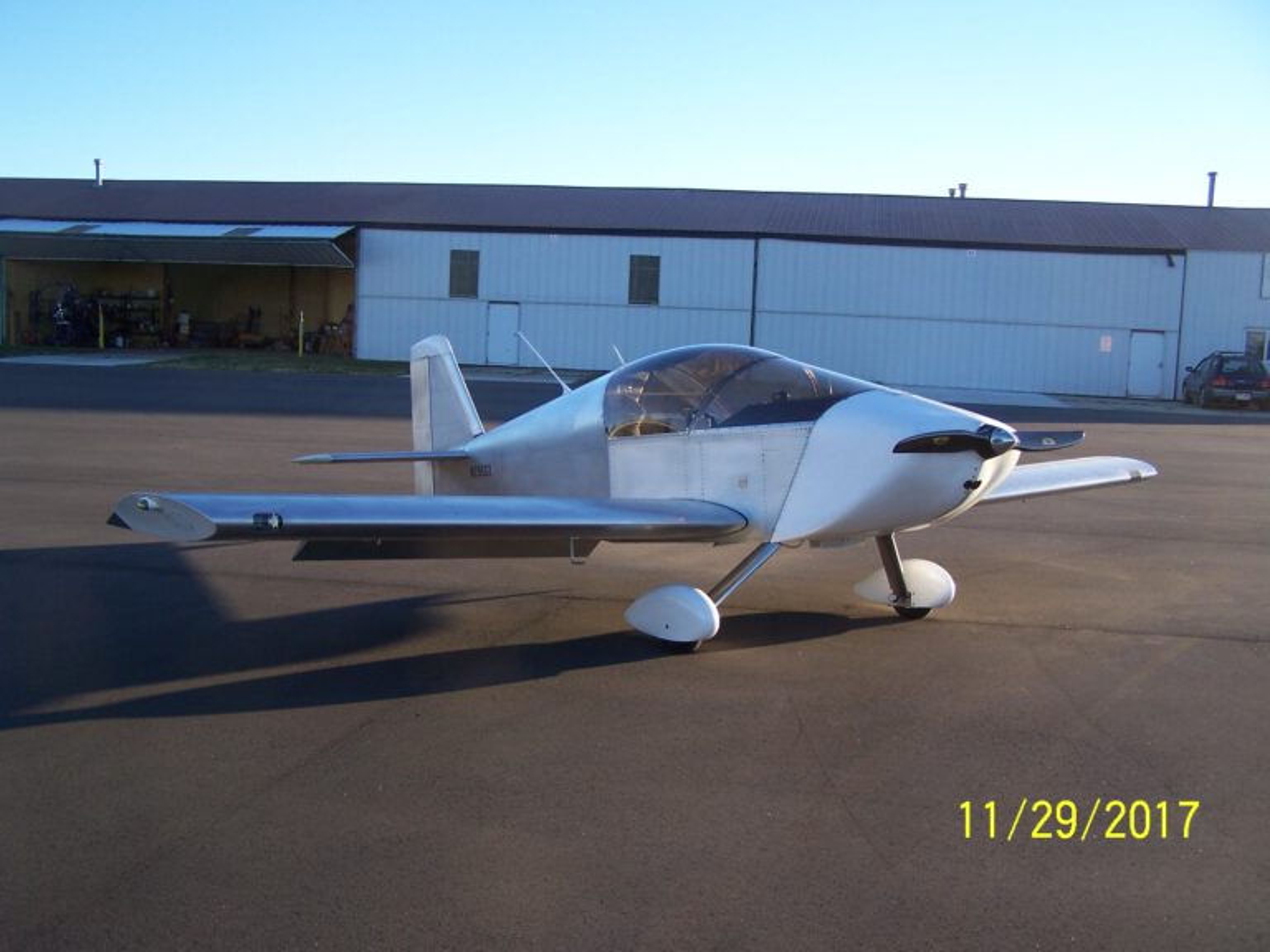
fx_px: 1394
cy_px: 476
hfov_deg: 49.0
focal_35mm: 38
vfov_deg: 37.7
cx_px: 635
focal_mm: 6.3
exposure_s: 1/350
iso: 80
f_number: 2.8
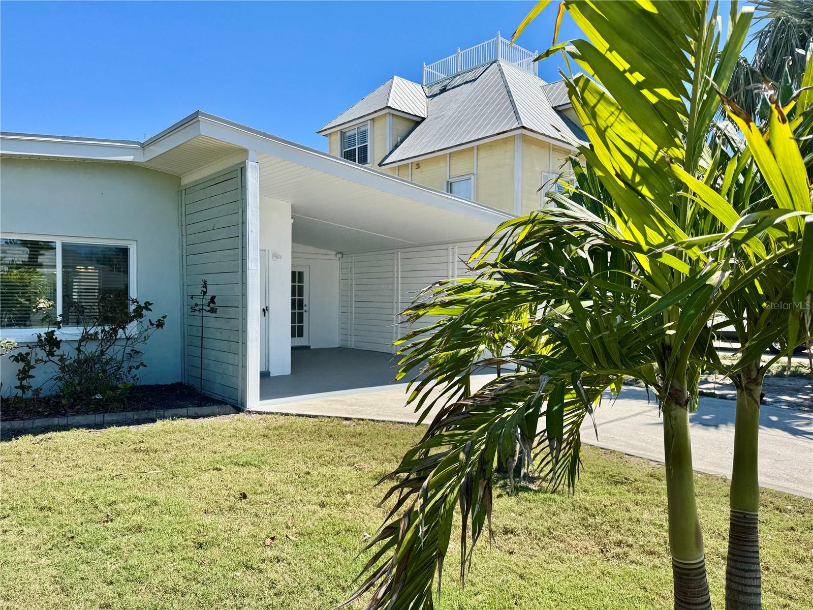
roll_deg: -0.3
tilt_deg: -1.5
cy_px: 305
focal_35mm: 24
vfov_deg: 56.8
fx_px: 564
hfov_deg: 71.6
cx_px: 406
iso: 80
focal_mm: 6.76
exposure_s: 1/3413
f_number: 1.78
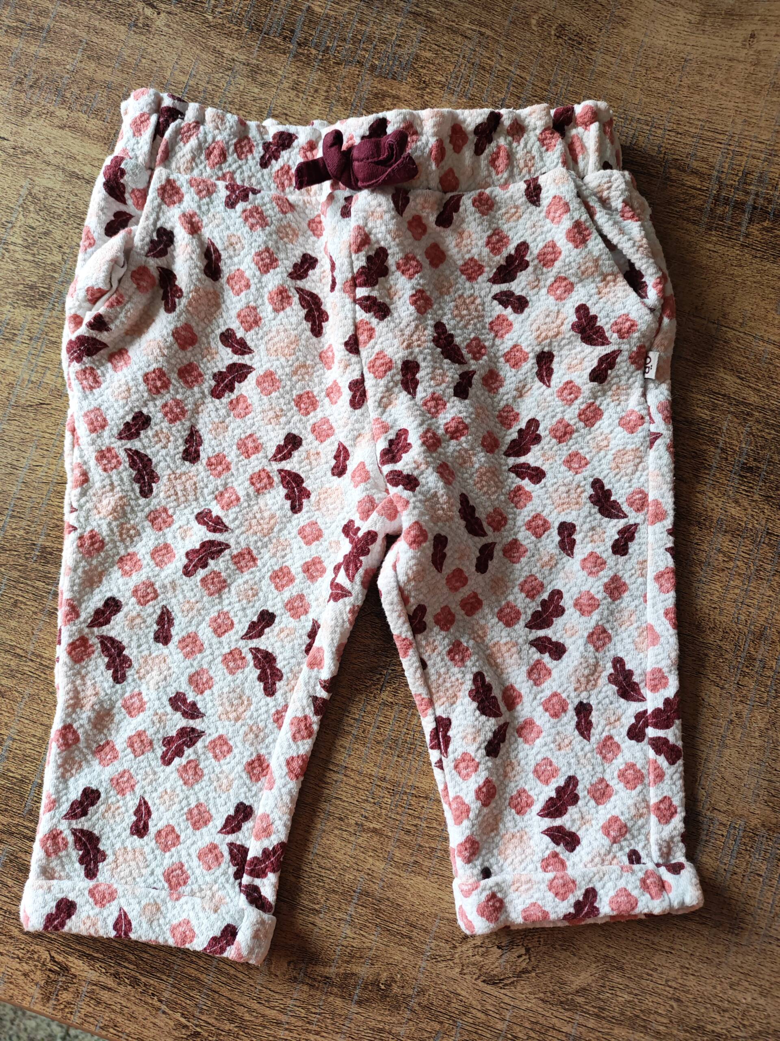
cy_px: 520
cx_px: 390
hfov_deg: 56.8
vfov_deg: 71.6
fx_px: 721
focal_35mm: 24
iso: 400
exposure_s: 1/100
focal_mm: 6.12
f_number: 1.9
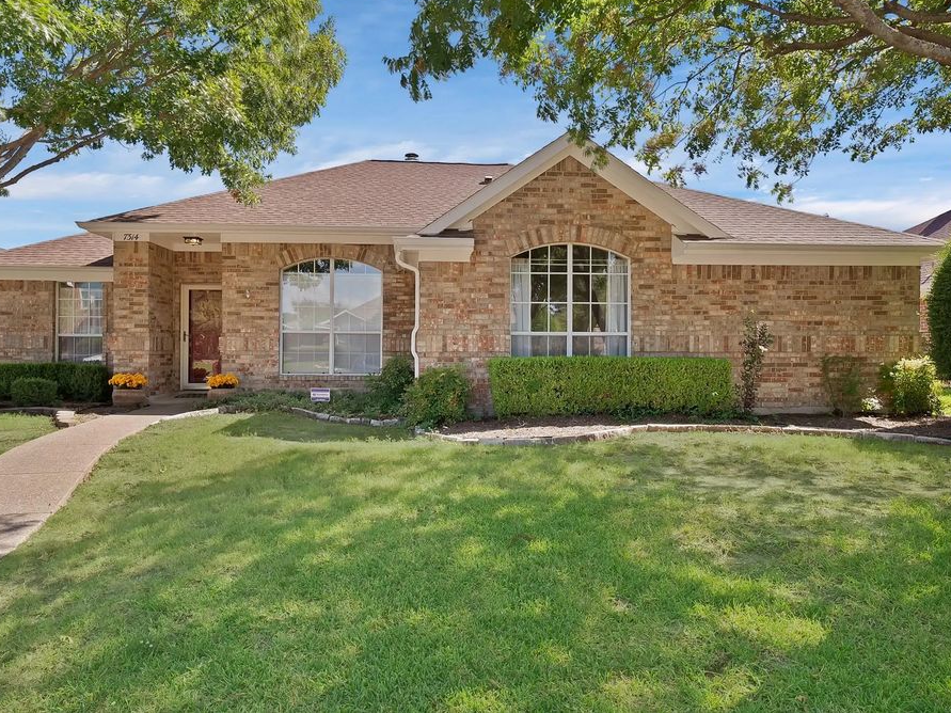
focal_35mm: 21
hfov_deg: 78.9
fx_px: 577
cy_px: 349
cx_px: 449
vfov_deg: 63.4
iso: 640
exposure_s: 1/100
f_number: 9
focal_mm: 19
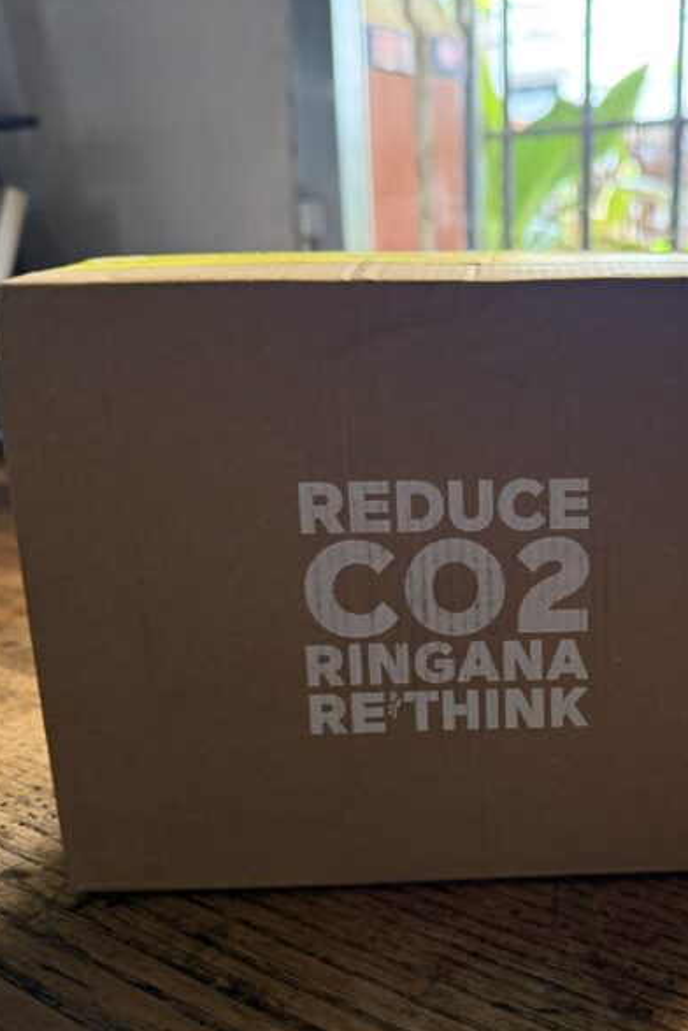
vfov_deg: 55.8
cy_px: 522
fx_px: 973
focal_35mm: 34
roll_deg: +0.5
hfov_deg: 37.5
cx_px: 551
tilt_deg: -13.5
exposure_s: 1/60
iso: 400
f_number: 1.78
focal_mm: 6.76
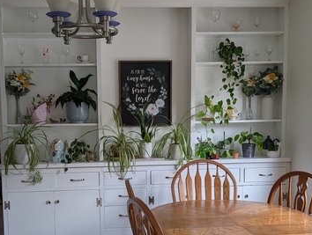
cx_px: 127
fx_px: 406
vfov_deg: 32.0
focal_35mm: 45
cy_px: 159
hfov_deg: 41.8
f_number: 1.68
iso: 21
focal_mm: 6.9
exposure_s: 1/46.3
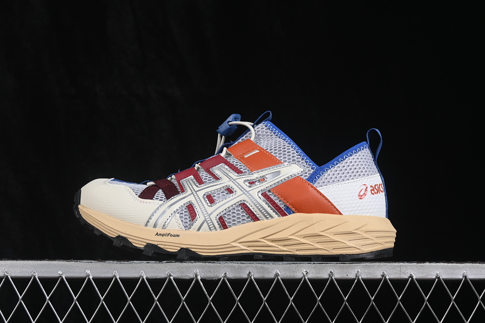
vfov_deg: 18.2
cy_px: 162
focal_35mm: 75
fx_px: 1010
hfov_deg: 27.0
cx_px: 242
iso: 160
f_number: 8
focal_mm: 50
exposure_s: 1/80
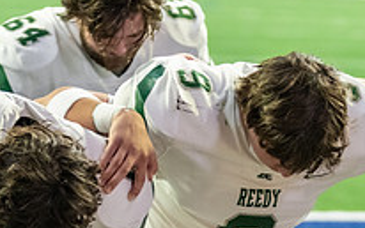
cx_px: 263
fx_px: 3941
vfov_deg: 3.3
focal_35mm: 396
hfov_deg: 5.3
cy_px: 343
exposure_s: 1/320
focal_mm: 96
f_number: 2.8
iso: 3200
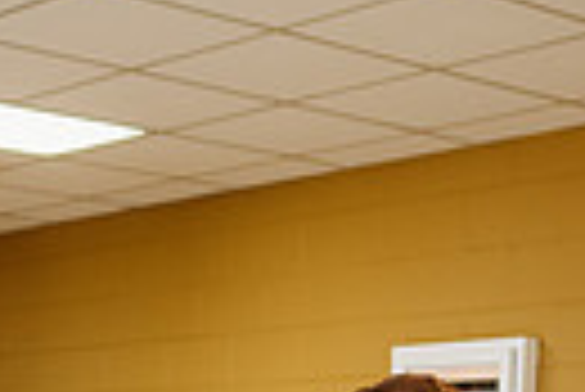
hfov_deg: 19.0
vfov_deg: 11.4
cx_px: 212
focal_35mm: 107
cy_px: 809
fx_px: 1741
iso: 400
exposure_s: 1/160
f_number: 1.8
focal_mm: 24
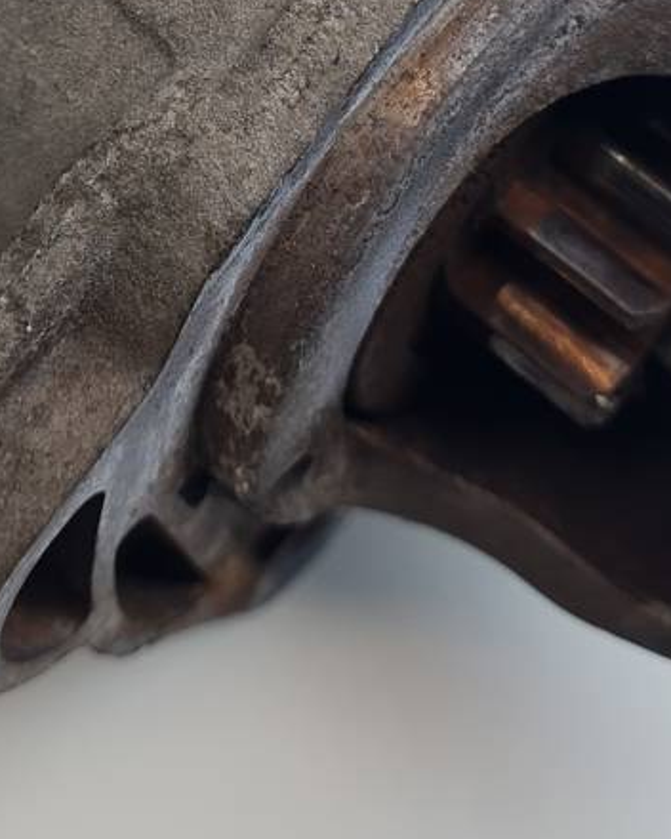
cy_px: -32
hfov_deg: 18.4
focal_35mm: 83
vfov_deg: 22.0
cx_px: 204
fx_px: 2060
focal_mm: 5.4
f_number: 1.8
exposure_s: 1/204
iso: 50
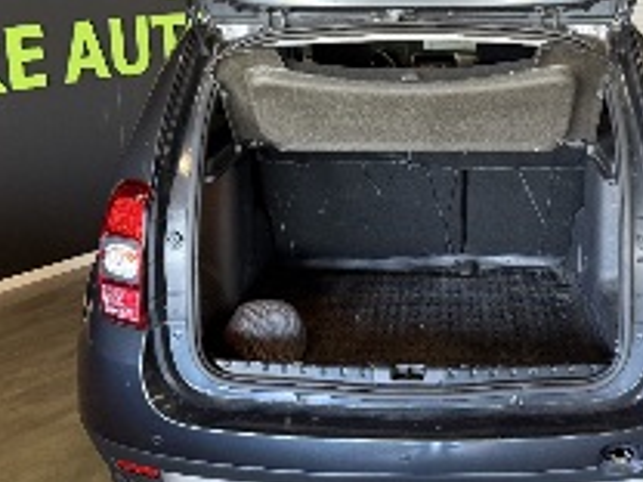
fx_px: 892
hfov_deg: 39.3
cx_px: 414
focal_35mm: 48
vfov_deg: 30.0
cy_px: 151
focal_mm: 6.76
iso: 400
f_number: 1.78
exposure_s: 1/50
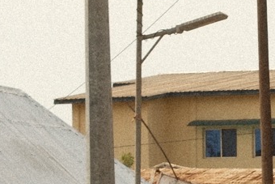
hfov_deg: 6.7
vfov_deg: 4.7
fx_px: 2208
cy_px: 353
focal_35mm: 289
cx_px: 710
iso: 160
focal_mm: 27
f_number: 6.4
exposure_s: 1/500
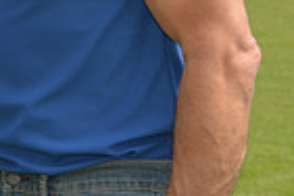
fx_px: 1682
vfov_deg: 6.5
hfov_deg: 9.5
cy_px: -130
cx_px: -238
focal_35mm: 206
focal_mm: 50
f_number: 5
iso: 200
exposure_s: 1/800
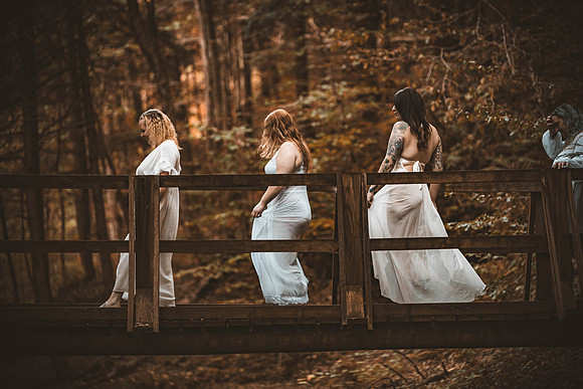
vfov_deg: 9.5
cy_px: 194
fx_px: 2349
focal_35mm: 145
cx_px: 292
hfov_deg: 14.2
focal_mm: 145
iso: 1250
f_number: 2.8
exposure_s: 1/250
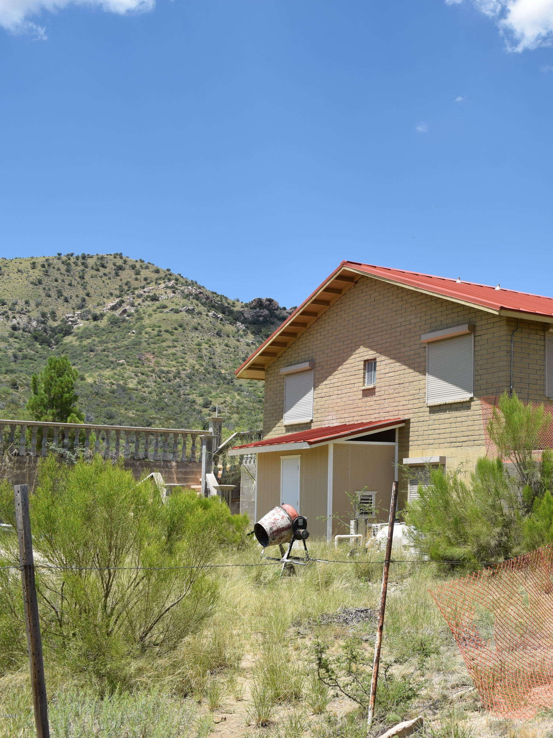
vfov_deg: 41.5
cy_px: 368
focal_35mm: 46
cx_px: 540
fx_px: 974
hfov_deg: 29.8
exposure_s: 1/320
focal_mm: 21
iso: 100
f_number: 9
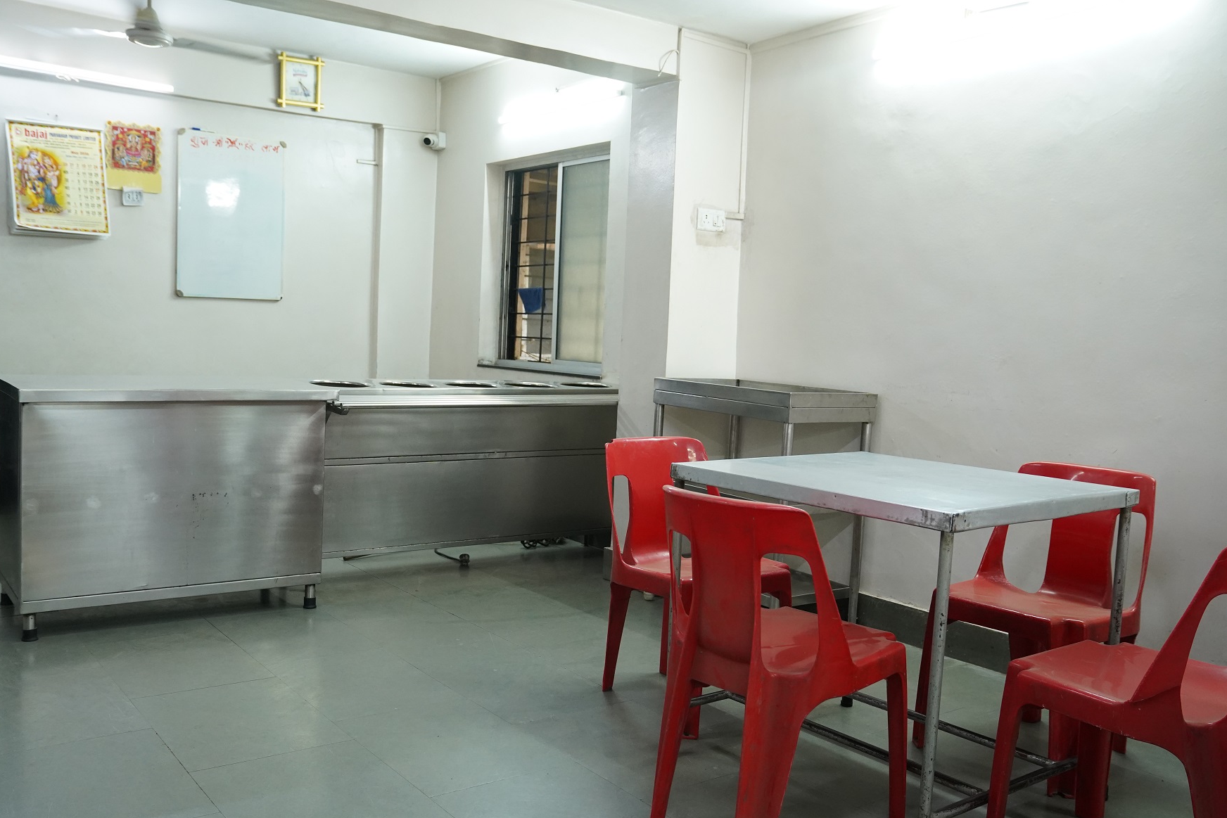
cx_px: 604
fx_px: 1091
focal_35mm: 32
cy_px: 421
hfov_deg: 58.7
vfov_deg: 41.1
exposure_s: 1/125
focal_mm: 31
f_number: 4
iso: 4000
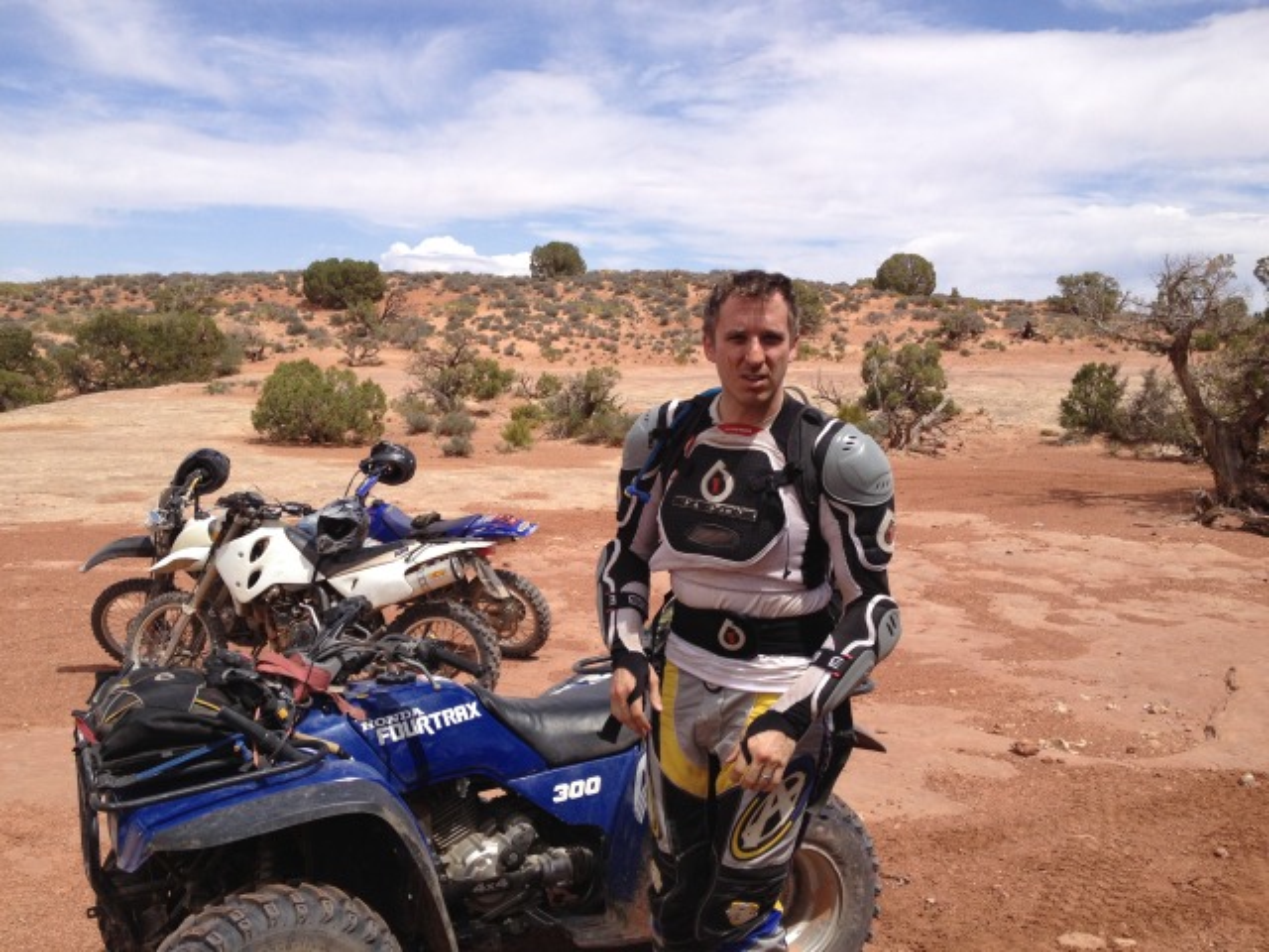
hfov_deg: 52.6
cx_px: 634
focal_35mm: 35
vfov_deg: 40.7
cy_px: 476
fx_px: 1283
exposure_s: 1/2123
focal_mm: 4.28
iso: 50
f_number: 2.4
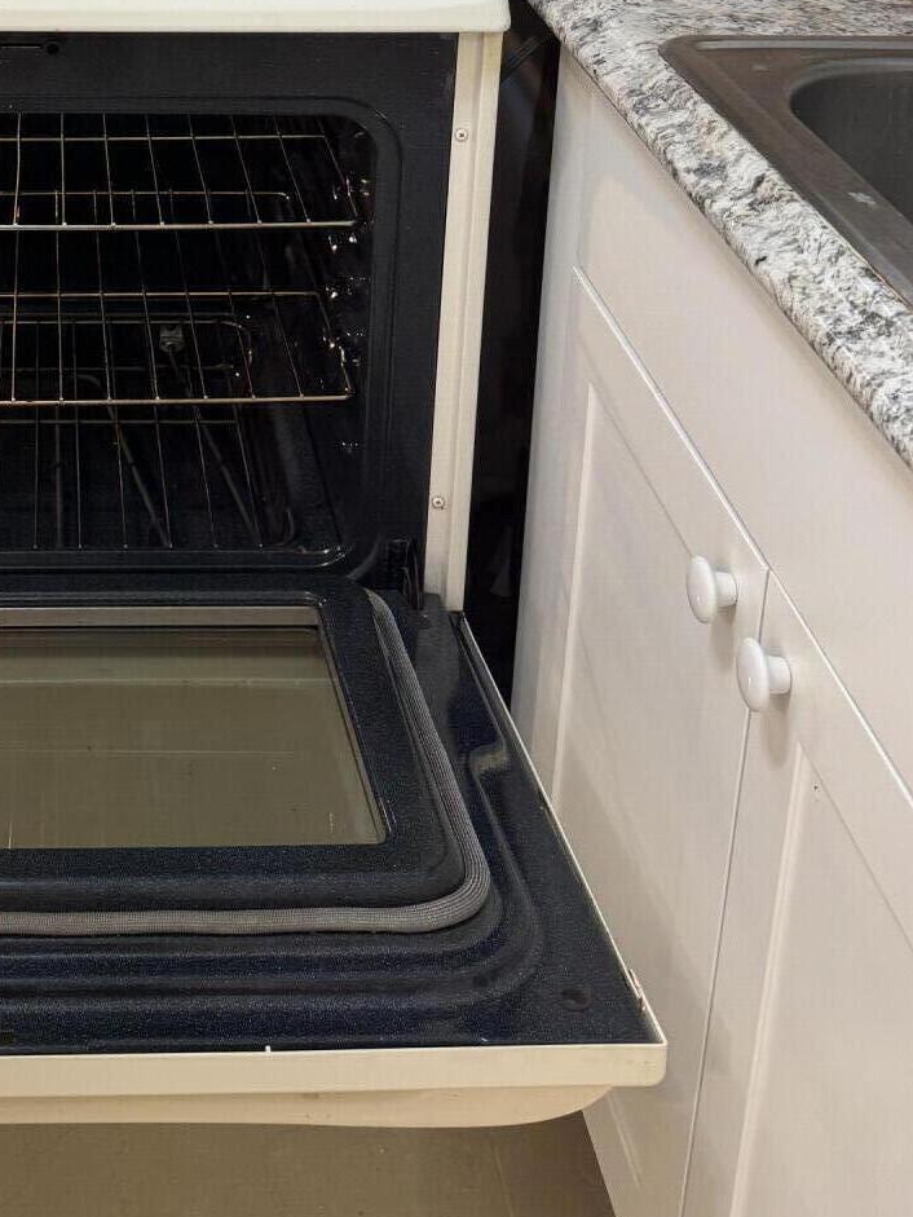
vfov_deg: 33.7
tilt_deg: -16.3
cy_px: -47
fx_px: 1793
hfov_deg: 27.6
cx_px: 105
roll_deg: +0.3
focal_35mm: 51
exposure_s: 1/120
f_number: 1.78
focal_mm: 6.76
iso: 125
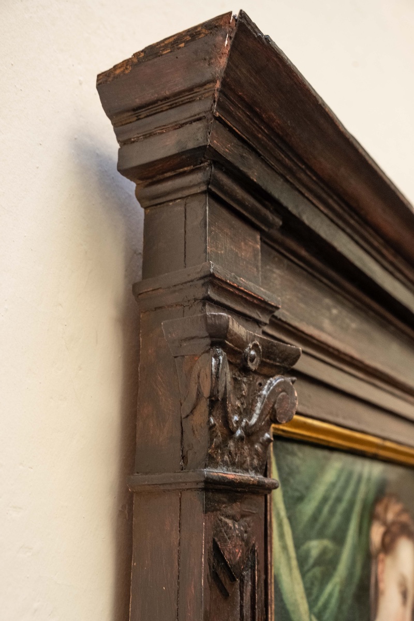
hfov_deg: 33.4
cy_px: 310
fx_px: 690
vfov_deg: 48.5
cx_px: 207
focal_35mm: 40
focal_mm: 26.5
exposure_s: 1/60
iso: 1600
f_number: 4
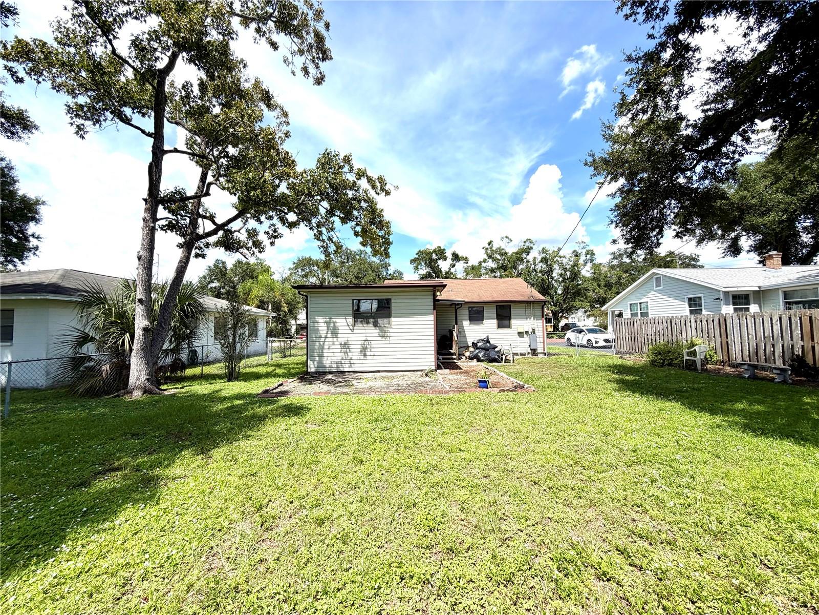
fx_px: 331
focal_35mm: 14
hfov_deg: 102.1
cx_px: 410
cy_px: 308
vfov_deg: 85.7
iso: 20
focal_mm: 2.22
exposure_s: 1/864
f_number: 2.2
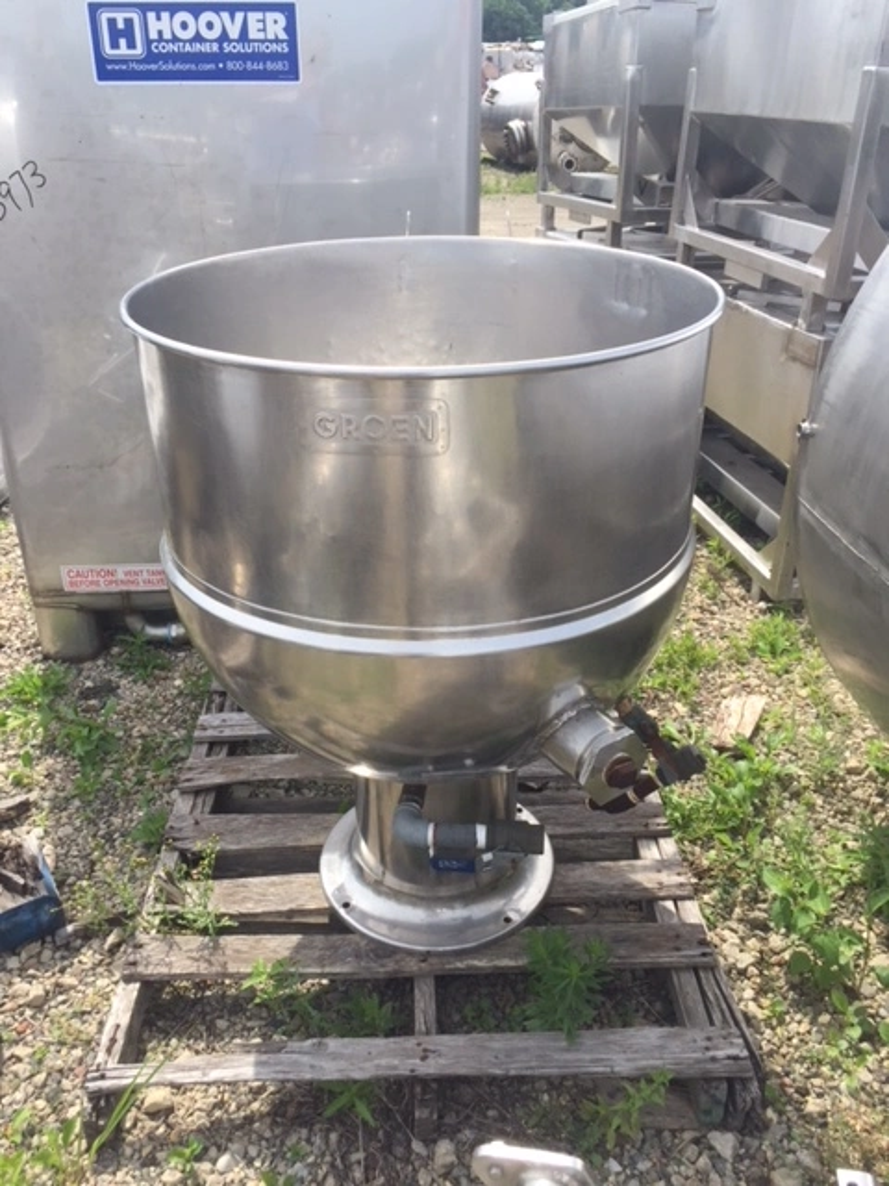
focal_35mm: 29
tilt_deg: -27.2
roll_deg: +0.3
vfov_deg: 61.7
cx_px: 444
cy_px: 593
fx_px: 993
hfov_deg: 48.2
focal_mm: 4.15
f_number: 2.2
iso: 32
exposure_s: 1/1319
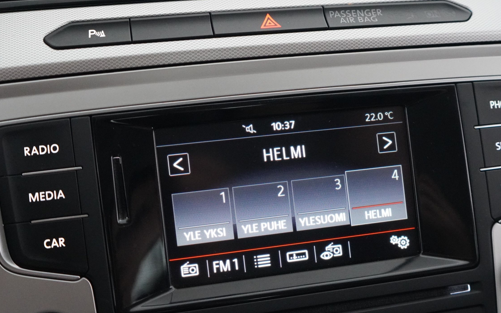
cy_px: 171
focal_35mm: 48
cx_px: 276
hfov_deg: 41.8
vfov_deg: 26.8
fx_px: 655
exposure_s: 1/40
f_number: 3.5
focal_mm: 28
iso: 6400
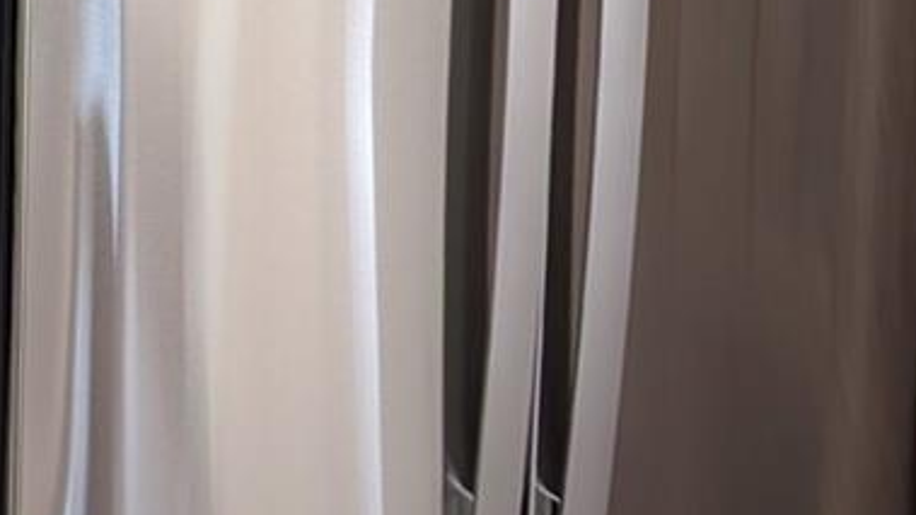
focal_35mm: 55
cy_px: -58
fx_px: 1336
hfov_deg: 29.8
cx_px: -292
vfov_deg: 20.7
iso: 63
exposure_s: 1/92.6
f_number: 1.7
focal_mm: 2.02
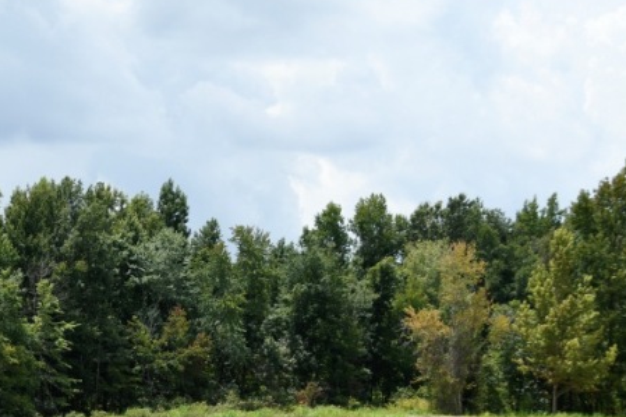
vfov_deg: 10.7
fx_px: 2225
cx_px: 113
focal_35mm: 128
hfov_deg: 15.9
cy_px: 273
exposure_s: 1/1000
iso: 250
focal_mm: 44
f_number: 6.3
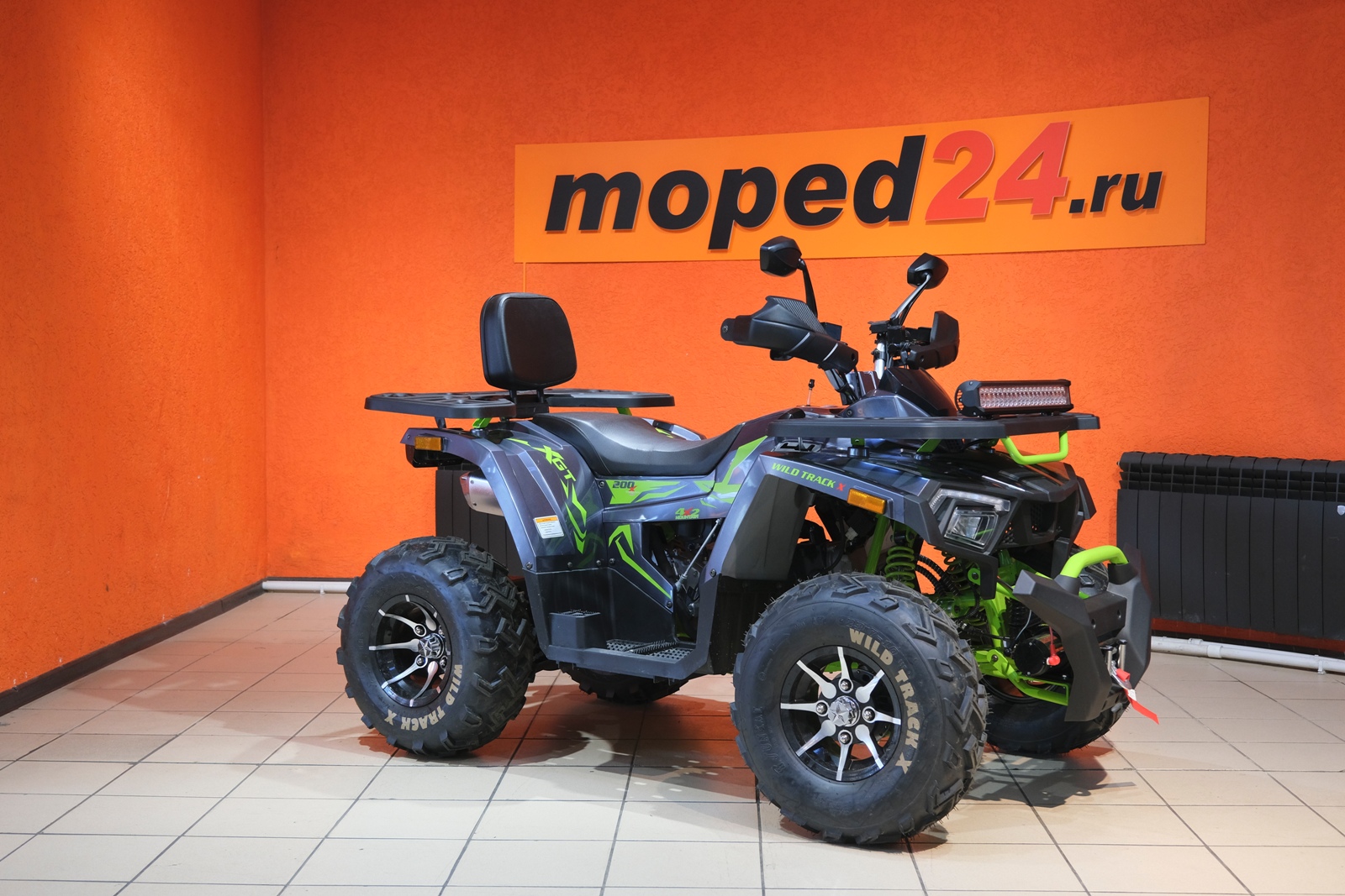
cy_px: 448
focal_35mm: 41
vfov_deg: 32.6
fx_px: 1532
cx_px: 672
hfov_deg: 47.4
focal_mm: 27.5
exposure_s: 1/60
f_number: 4
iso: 1000
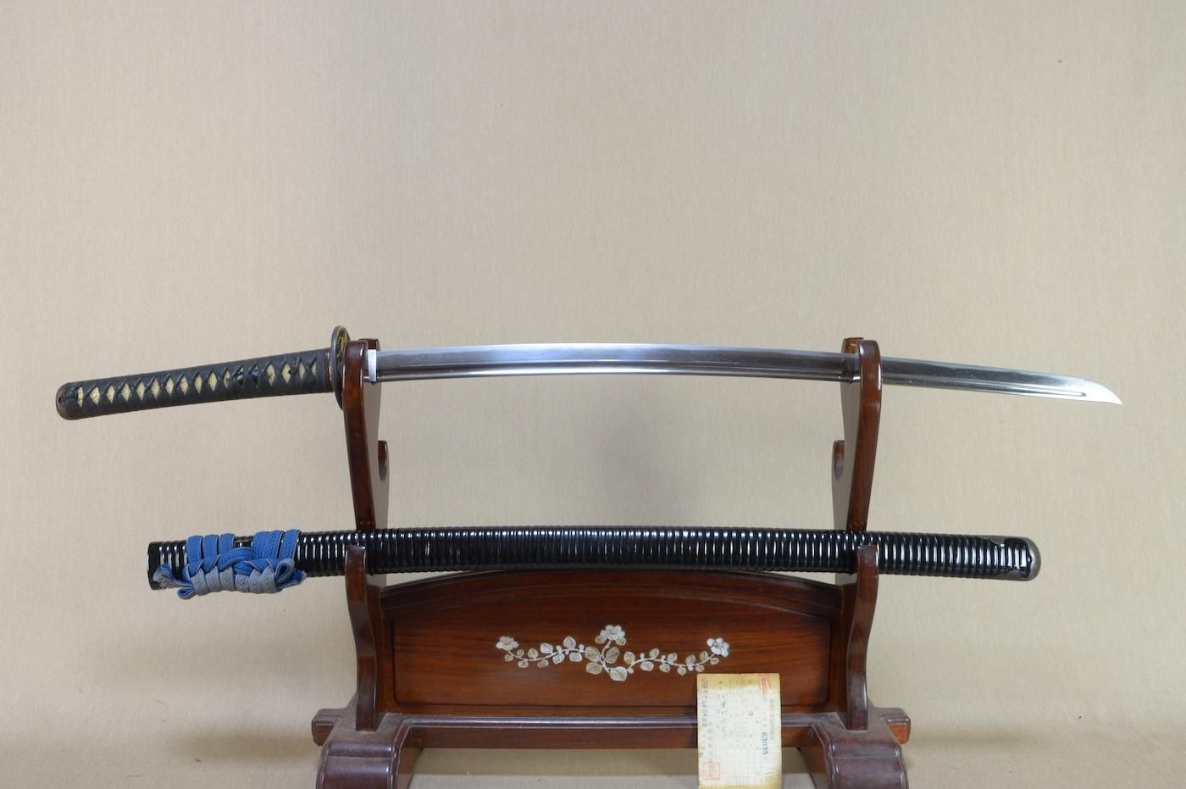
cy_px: 394
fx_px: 987
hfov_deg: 62.0
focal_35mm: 30
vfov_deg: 43.5
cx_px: 593
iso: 400
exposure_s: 1/1.6
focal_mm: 20
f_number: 11
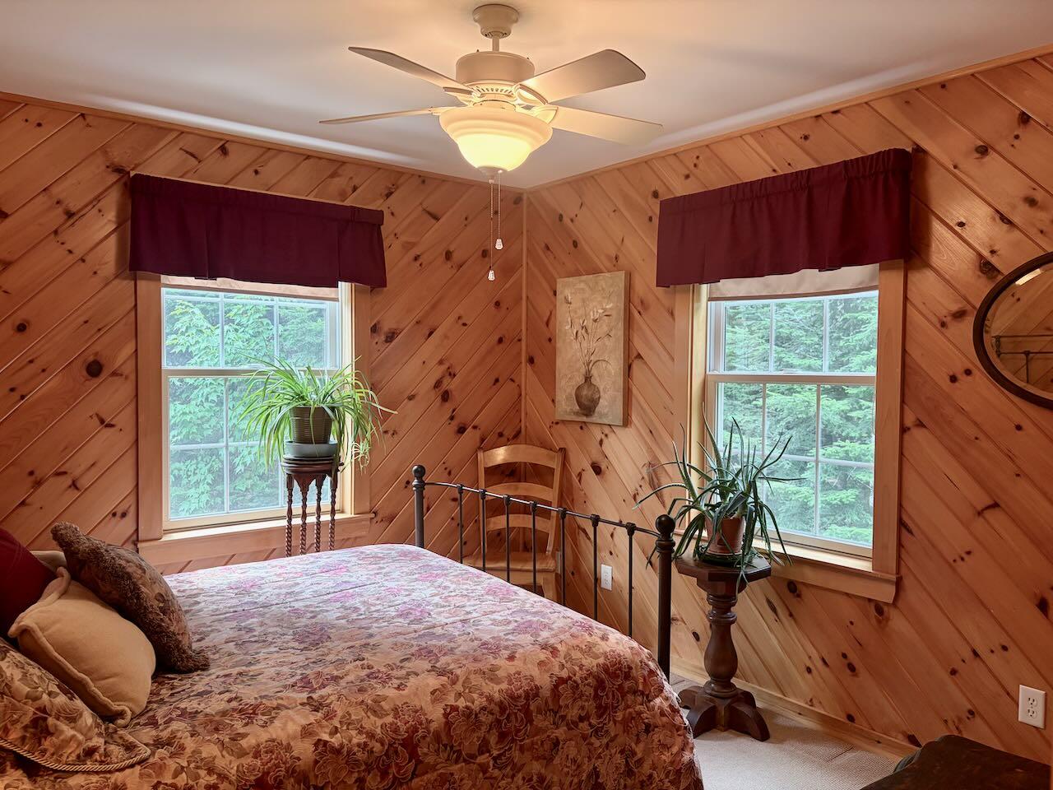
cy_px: 395
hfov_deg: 67.3
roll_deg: +0.5
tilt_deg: -1.5
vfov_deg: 53.1
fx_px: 791
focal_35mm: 26
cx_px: 526
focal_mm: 5.96
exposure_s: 1/60
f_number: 1.6
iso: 160
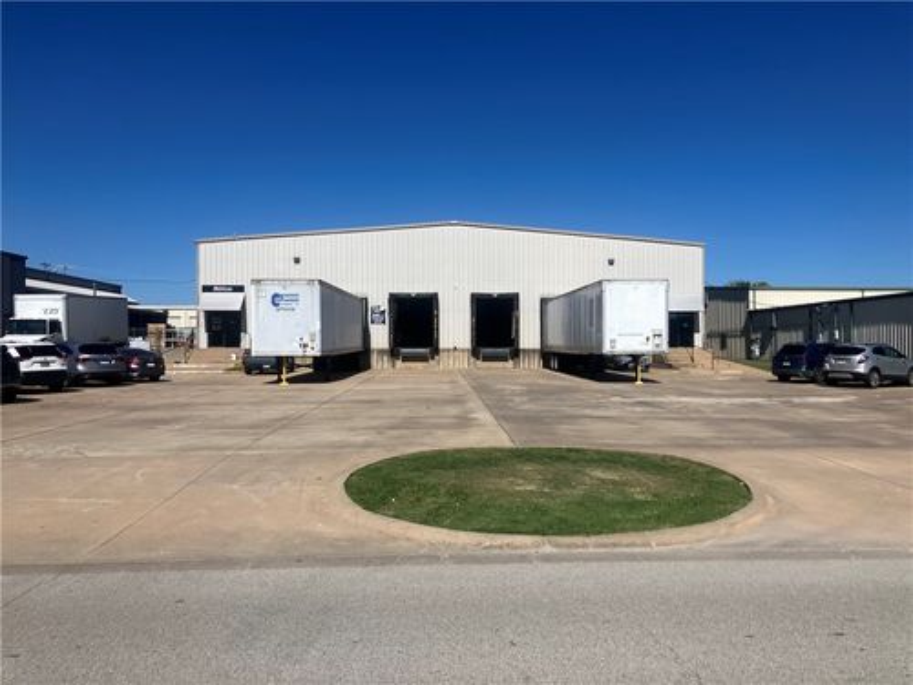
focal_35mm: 28
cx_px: 456
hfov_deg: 63.4
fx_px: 739
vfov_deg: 49.7
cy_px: 342
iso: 32
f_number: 1.8
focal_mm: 3.99
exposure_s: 1/4878
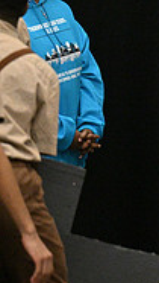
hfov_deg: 2.2
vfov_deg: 3.9
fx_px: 4141
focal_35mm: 554
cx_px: 415
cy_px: 49
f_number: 2.8
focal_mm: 170
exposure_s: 1/800
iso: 6400
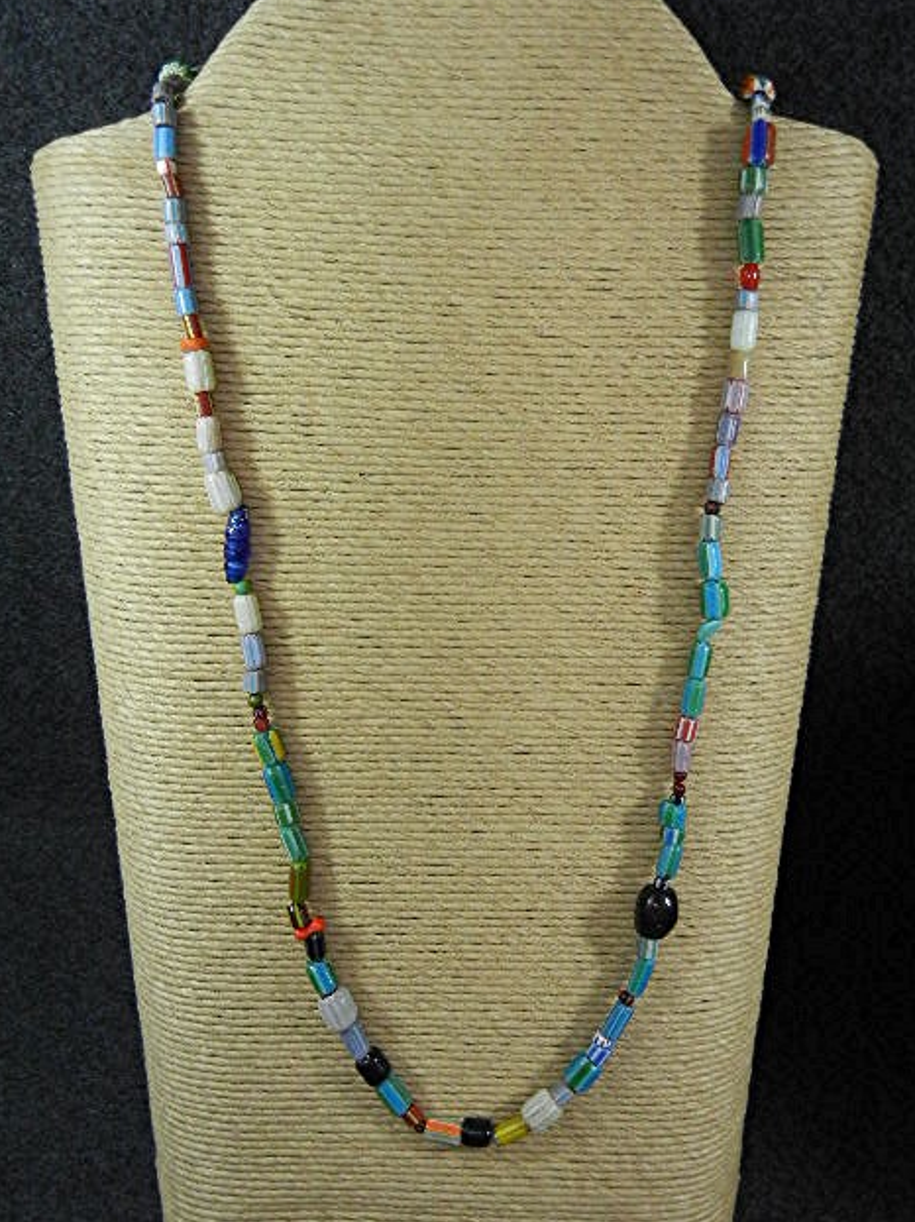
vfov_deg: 52.6
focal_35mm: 35
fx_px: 1234
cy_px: 597
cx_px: 463
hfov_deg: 40.7
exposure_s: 1/30
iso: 742
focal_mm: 6.2
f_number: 7.2
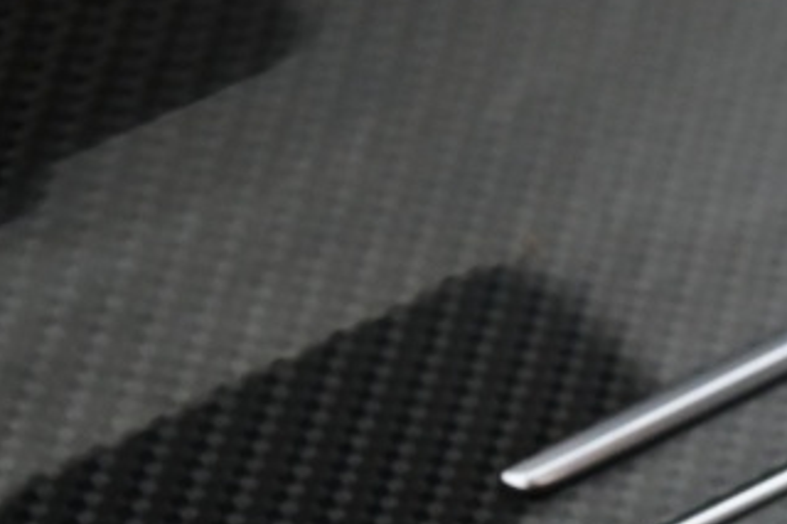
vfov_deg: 7.0
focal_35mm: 193
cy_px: 745
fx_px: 4217
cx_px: 1353
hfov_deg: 10.1
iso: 2000
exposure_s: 1/20
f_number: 4
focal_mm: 38
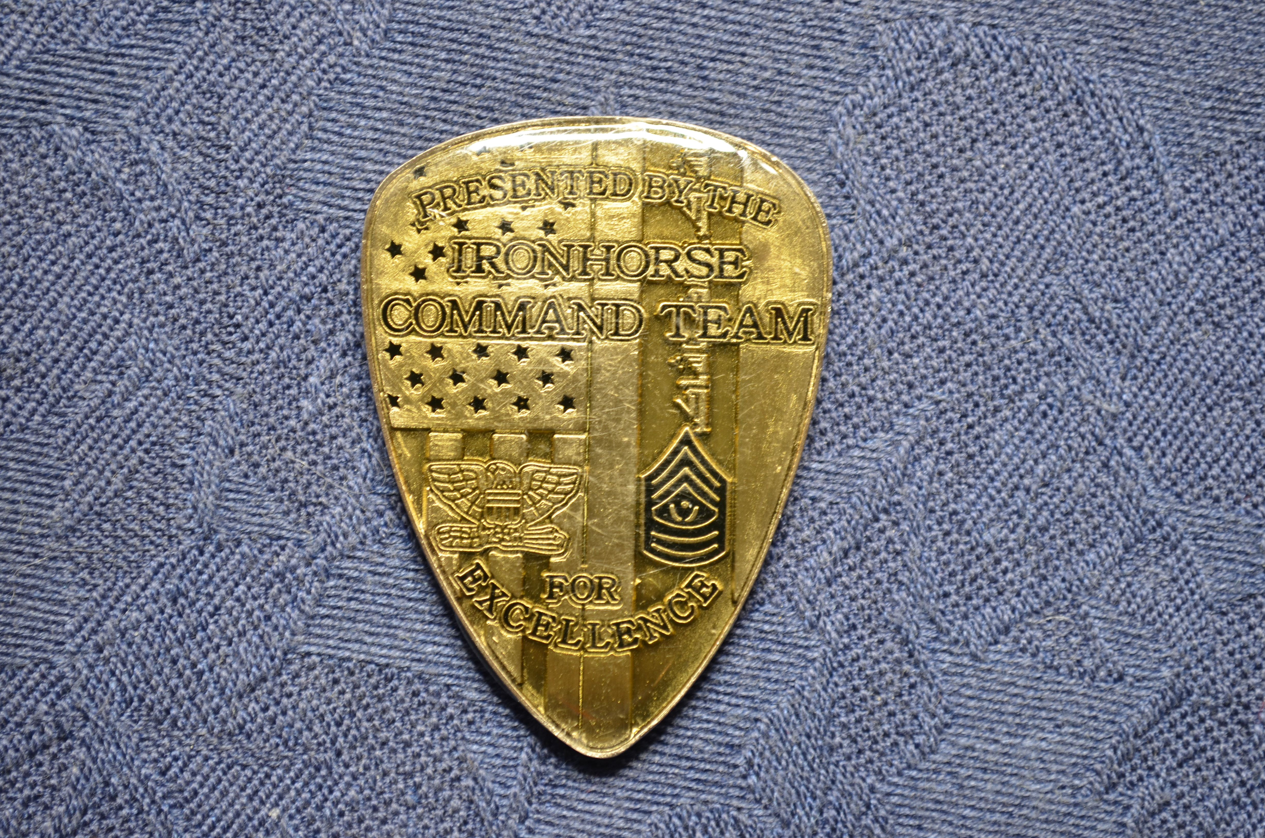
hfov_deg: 24.7
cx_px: 632
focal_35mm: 82
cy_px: 419
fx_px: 2893
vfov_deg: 16.5
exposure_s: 1/1.6
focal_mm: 55
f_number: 8
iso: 160
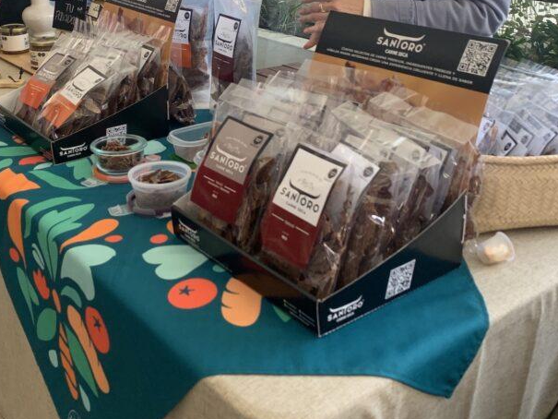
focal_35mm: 44
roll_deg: +0.7
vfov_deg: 32.4
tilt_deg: -19.8
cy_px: 114
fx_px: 709
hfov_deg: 42.7
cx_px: 223
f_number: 1.8
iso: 64
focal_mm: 4.25
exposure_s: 1/121
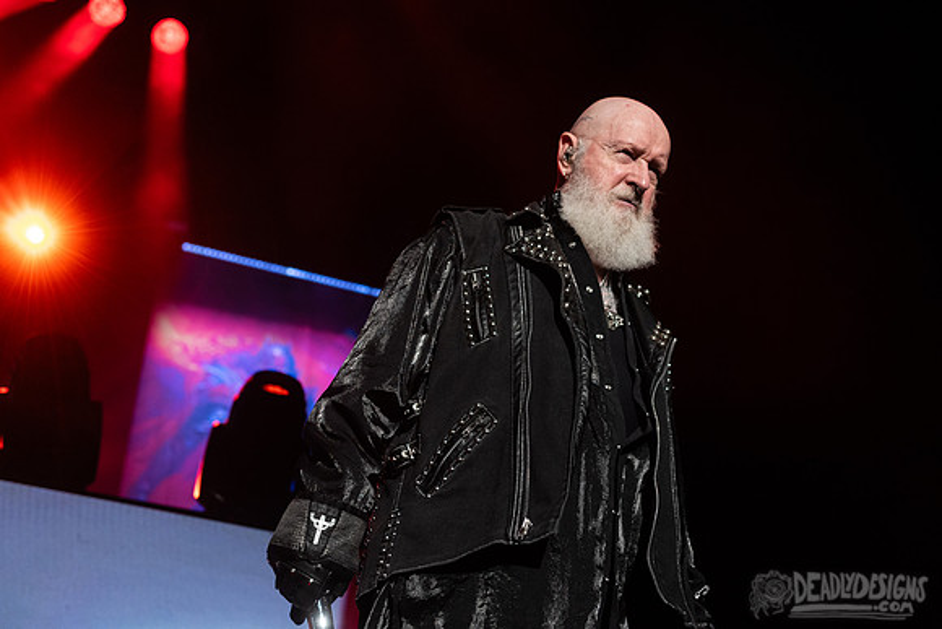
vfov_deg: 22.3
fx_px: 1597
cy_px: 280
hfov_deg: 32.8
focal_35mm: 61
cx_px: 513
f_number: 4
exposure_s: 1/500
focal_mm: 55
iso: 1600
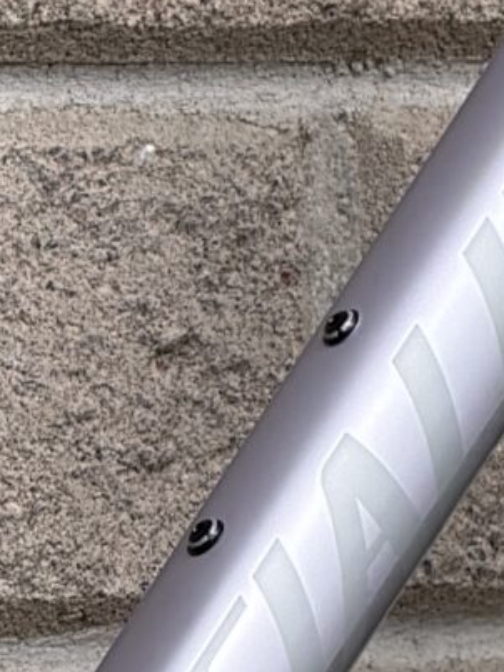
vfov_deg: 3.1
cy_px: 780
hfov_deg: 2.3
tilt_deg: -3.3
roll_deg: +0.7
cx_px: -386
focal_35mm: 636
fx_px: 12353
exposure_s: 1/363
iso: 50
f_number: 2.8
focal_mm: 16.89
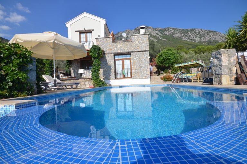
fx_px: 103
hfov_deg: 100.5
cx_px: 124
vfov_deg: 77.1
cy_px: 82
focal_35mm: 15
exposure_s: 1/320
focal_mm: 10
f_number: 10
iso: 200
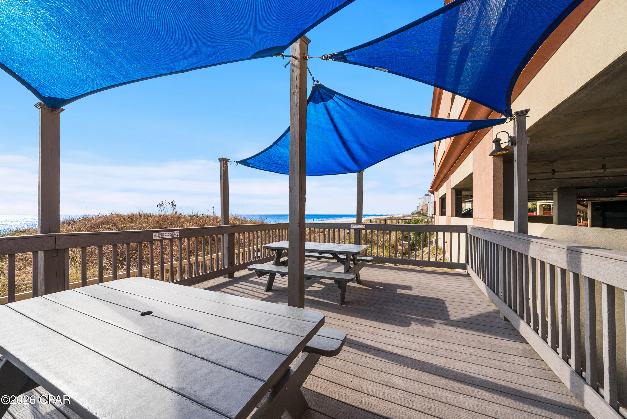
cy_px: 210
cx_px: 314
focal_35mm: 12
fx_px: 209
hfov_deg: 112.6
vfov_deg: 90.1
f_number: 7.1
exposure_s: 1/320
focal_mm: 12
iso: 200
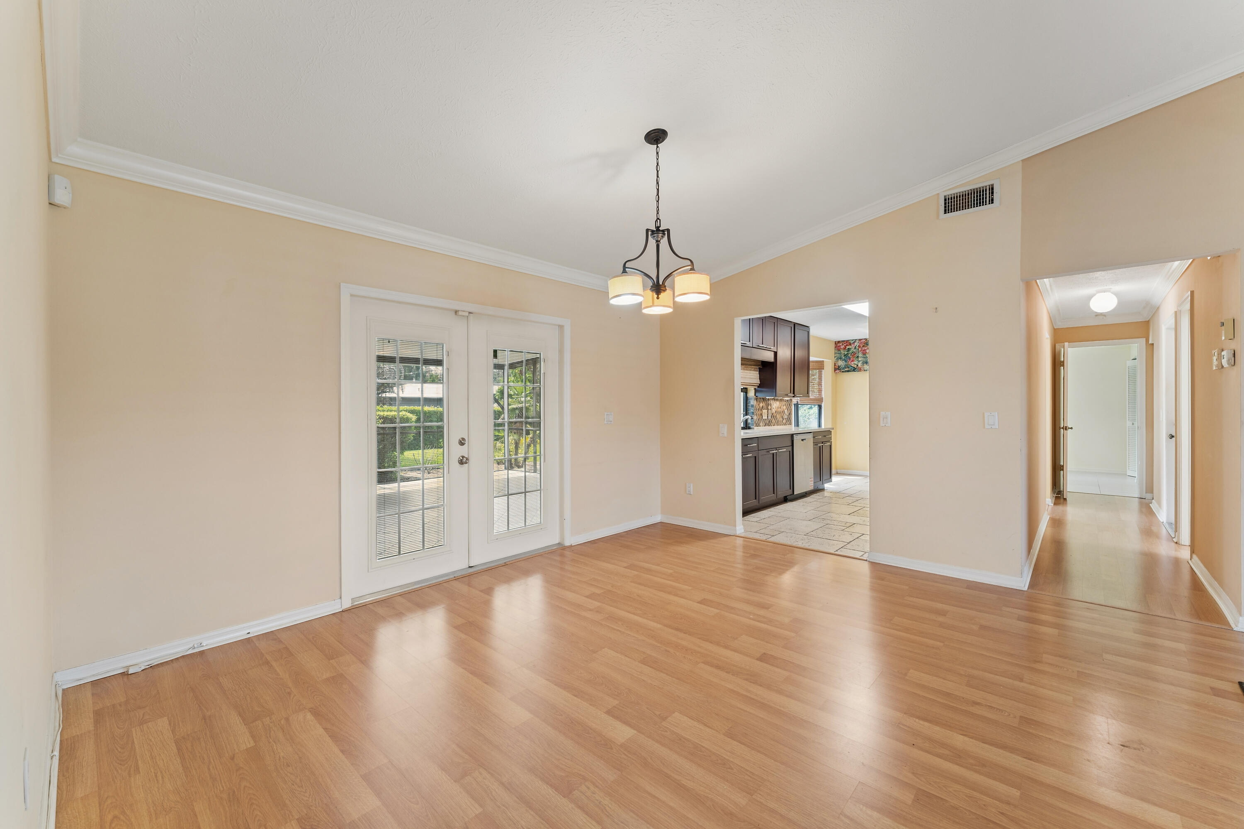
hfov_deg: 104.3
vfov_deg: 81.2
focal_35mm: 14
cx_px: 622
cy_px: 414
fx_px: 484
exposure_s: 1/2.5
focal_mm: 14
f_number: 8
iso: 200
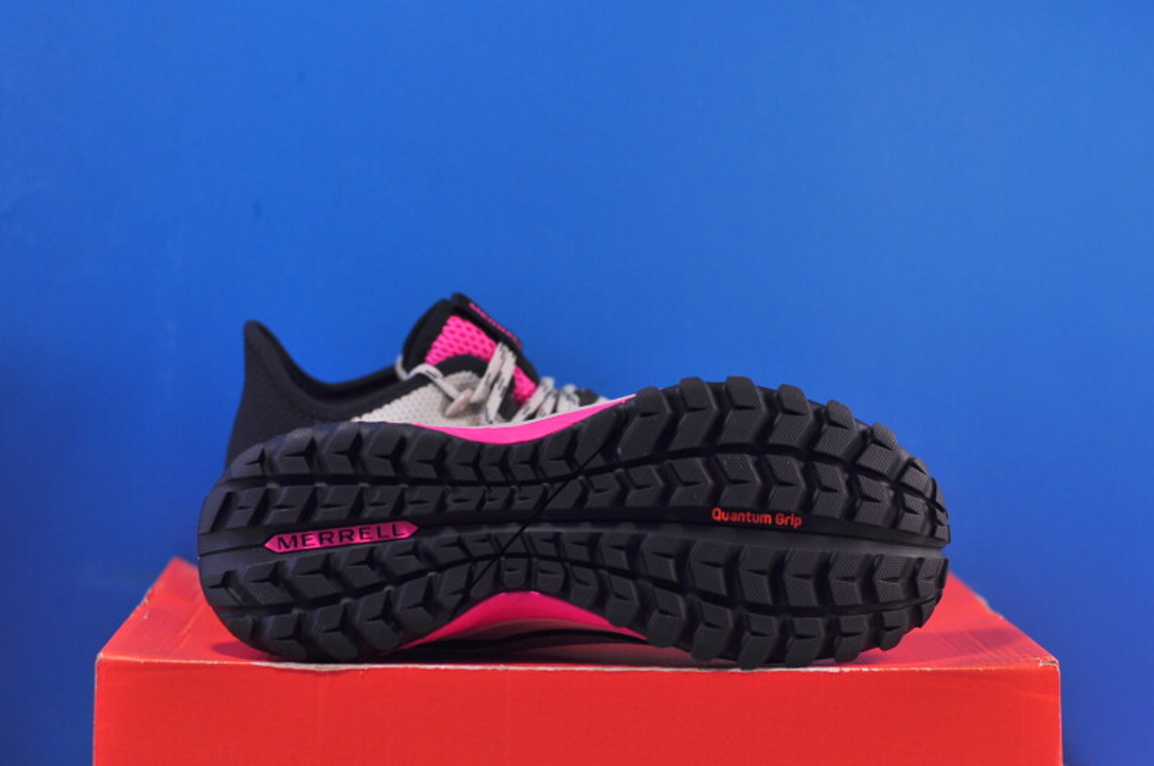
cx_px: 577
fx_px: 2401
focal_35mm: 75
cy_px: 383
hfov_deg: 27.0
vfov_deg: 18.1
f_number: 2.8
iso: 250
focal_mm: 50
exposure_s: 1/320
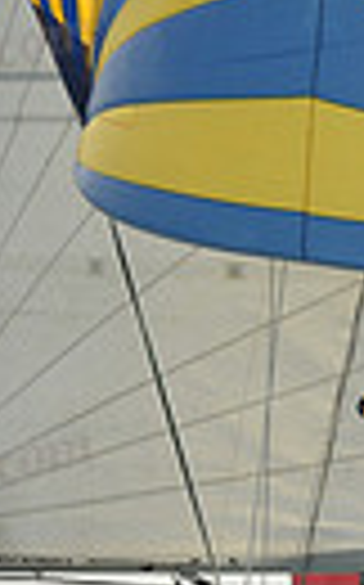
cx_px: 328
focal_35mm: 727
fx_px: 11565
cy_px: 682
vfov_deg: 2.9
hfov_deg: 1.8
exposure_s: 1/1600
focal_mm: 160
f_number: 9
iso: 400
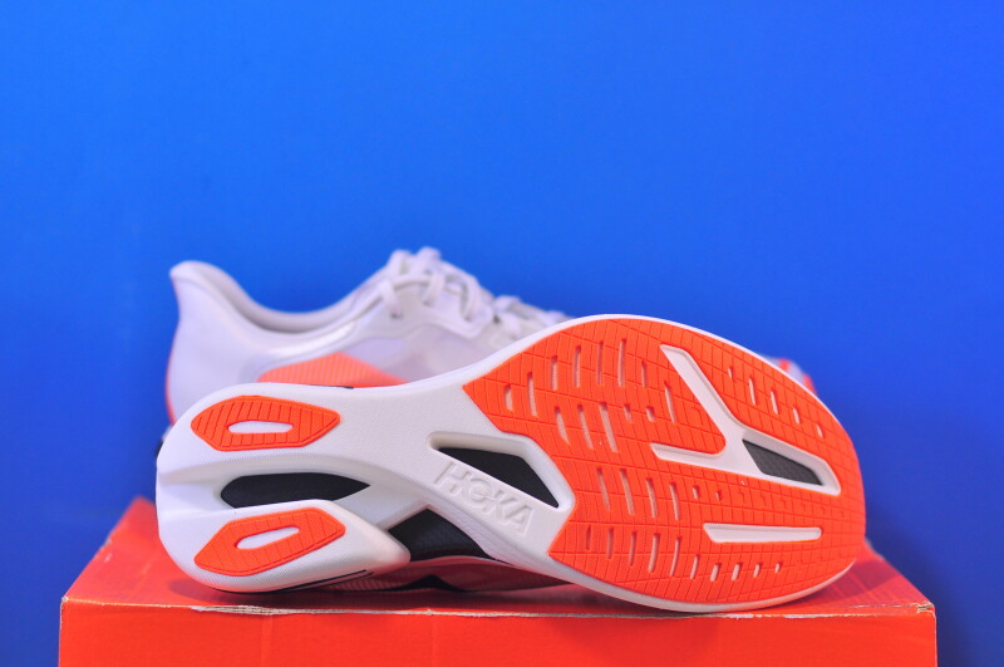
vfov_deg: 18.1
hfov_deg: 27.0
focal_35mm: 75
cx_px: 502
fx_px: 2089
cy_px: 334
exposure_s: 1/320
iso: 250
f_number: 2.5
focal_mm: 50
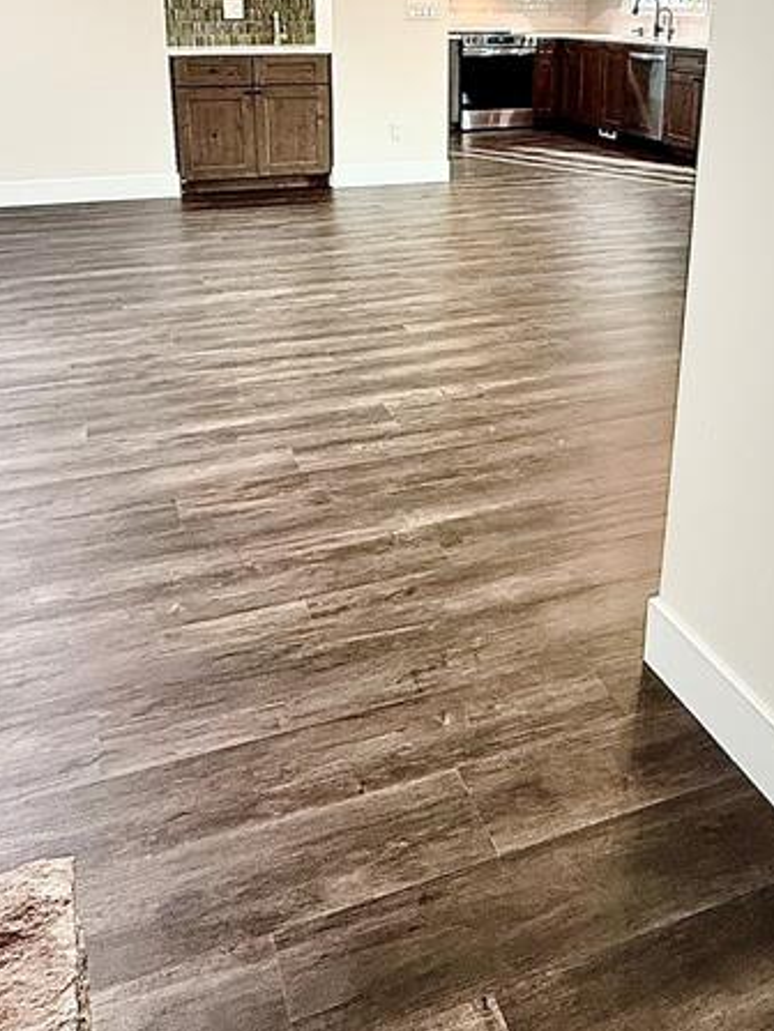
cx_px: 458
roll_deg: -0.5
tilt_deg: -16.2
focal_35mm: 32
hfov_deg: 44.0
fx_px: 954
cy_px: 274
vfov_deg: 54.5
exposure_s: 1/60
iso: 250
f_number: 2.2
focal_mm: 2.22
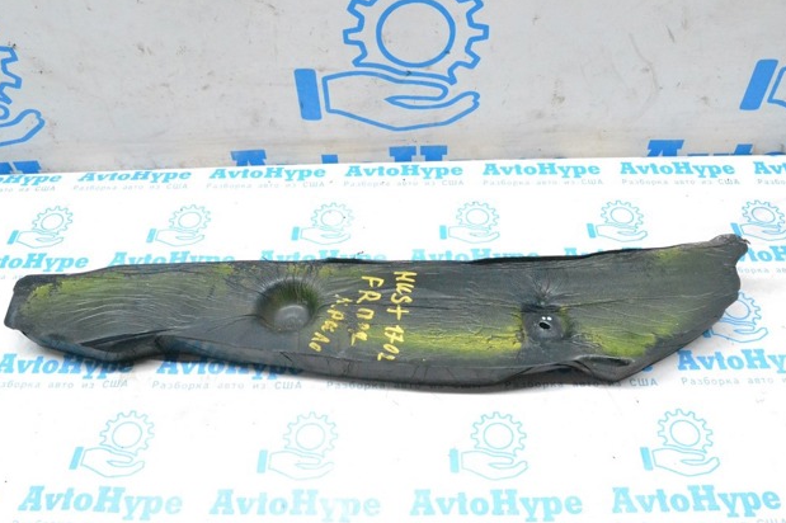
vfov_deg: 42.3
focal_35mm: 31
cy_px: 265
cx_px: 399
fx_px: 676
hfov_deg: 60.3
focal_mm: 20
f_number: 9
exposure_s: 1/160
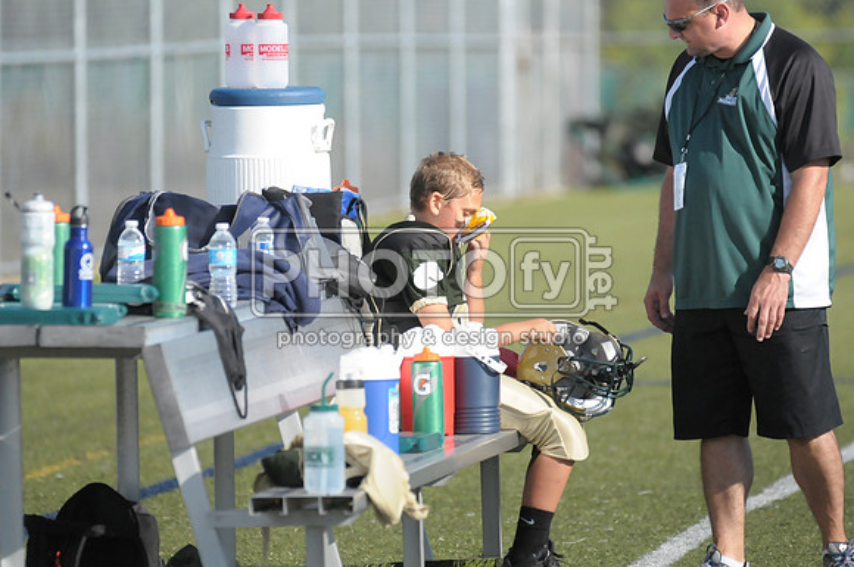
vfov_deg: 3.2
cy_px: 284
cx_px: 427
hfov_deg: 4.7
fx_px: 10305
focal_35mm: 435
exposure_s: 1/8000
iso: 1600
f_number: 4
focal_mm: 290
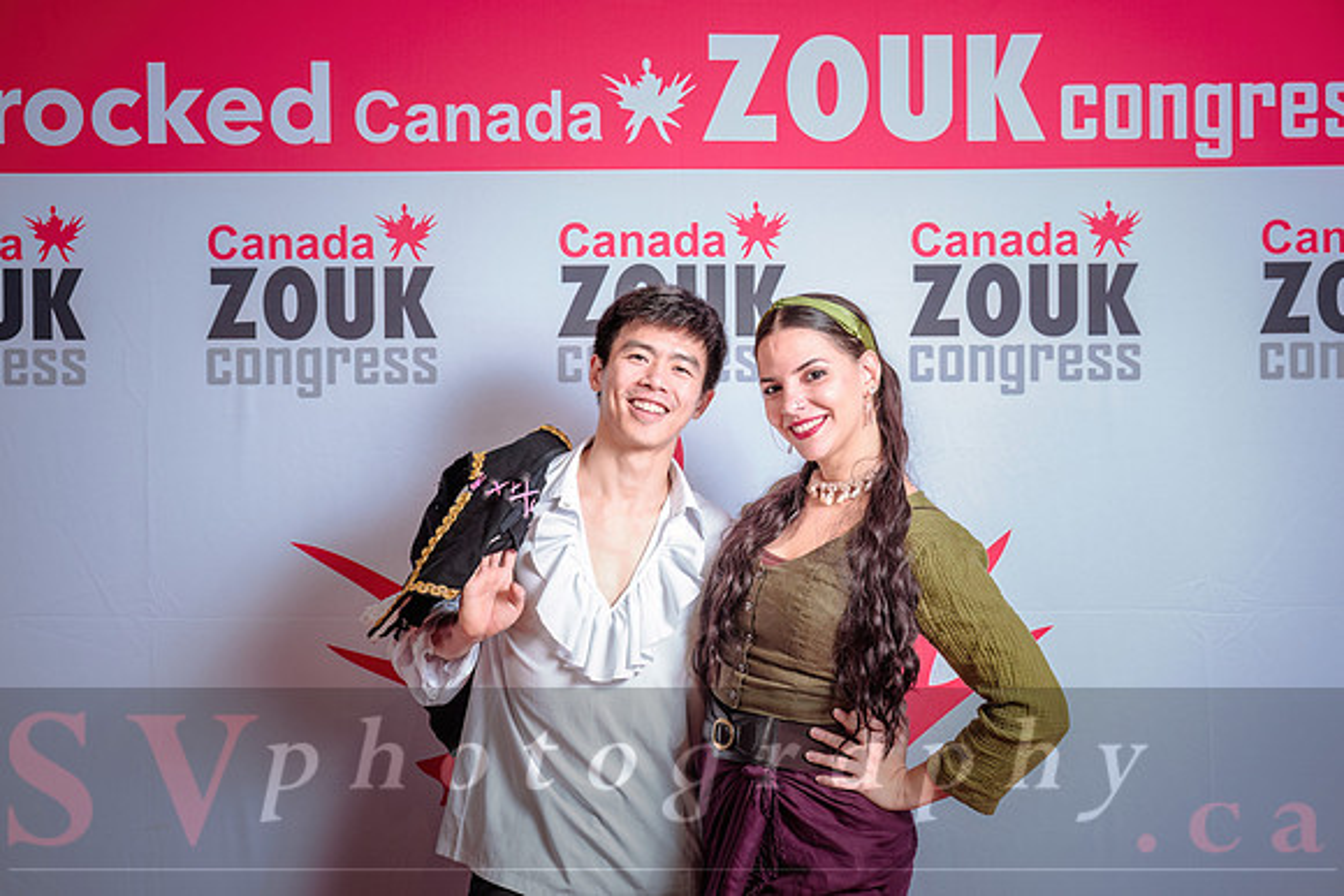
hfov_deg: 44.0
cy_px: 448
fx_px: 1665
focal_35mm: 45
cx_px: 672
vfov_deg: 30.1
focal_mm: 44
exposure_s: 1/125
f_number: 4.5
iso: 320
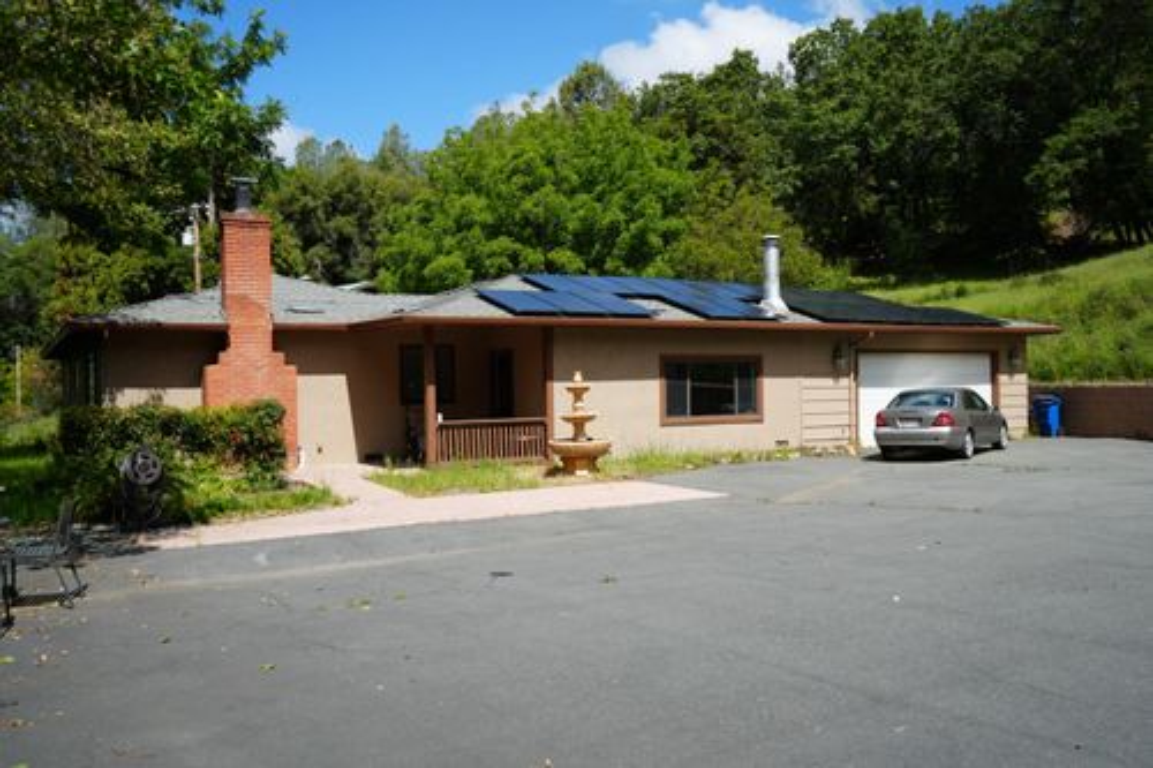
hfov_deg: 61.9
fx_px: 960
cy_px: 384
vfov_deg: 43.6
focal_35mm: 30
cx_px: 576
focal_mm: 30
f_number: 5
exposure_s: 1/640
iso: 100
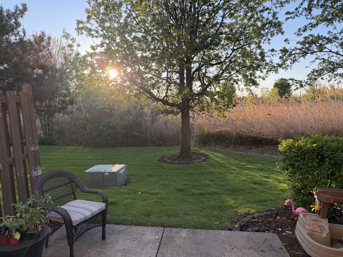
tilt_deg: -6.3
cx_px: 172
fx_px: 238
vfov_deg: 56.8
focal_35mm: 24
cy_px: 128
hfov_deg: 71.6
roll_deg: +0.6
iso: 100
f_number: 1.78
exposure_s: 1/849
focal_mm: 6.76
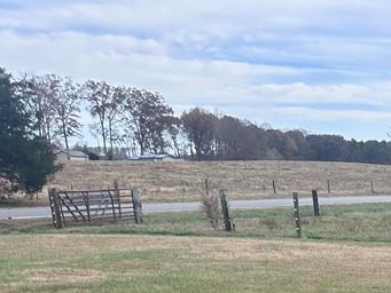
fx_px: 814
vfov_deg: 18.3
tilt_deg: -17.1
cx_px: 577
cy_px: 431
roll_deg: -0.3
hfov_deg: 22.5
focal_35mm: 72
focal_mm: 6.86
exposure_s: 1/1183
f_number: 1.78
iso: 80
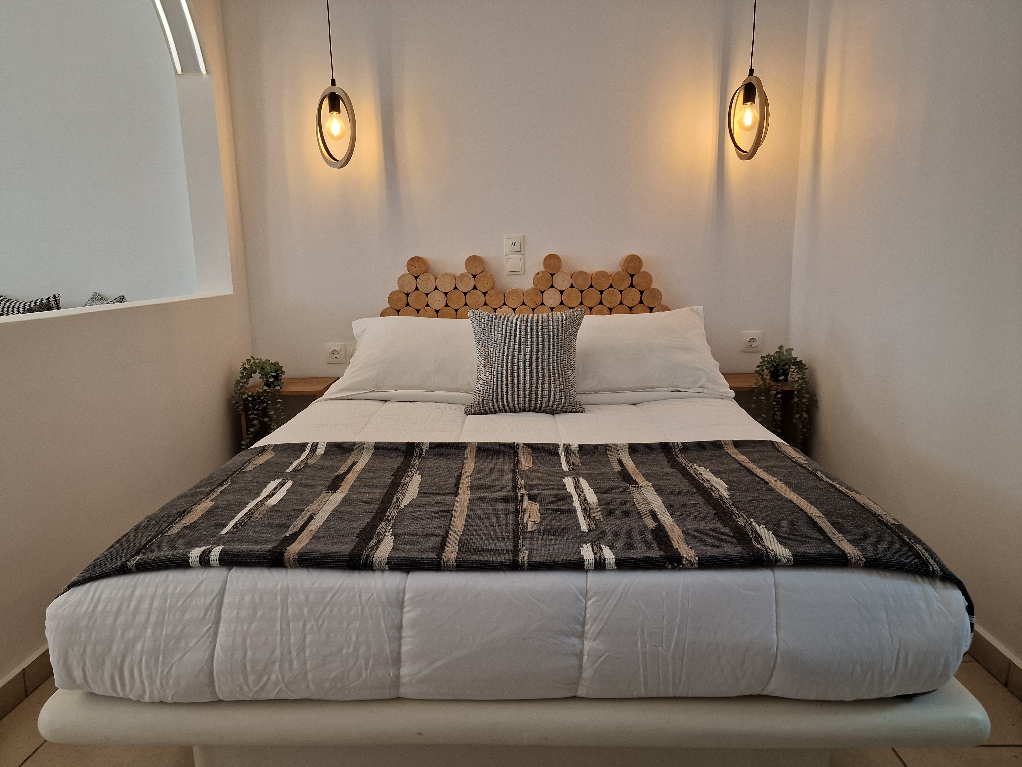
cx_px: 511
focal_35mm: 23
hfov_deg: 73.9
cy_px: 384
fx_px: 679
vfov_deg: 58.9
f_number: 1.8
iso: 50
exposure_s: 1/51
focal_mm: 6.4
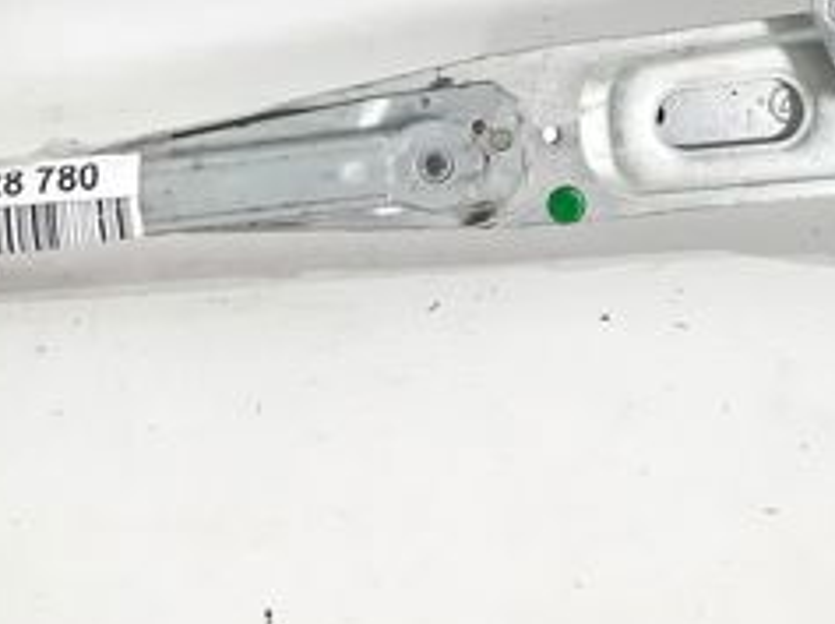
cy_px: -175
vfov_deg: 18.7
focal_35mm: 73
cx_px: 514
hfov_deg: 26.6
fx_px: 1758
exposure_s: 1/50
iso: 200
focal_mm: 3.93
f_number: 1.7
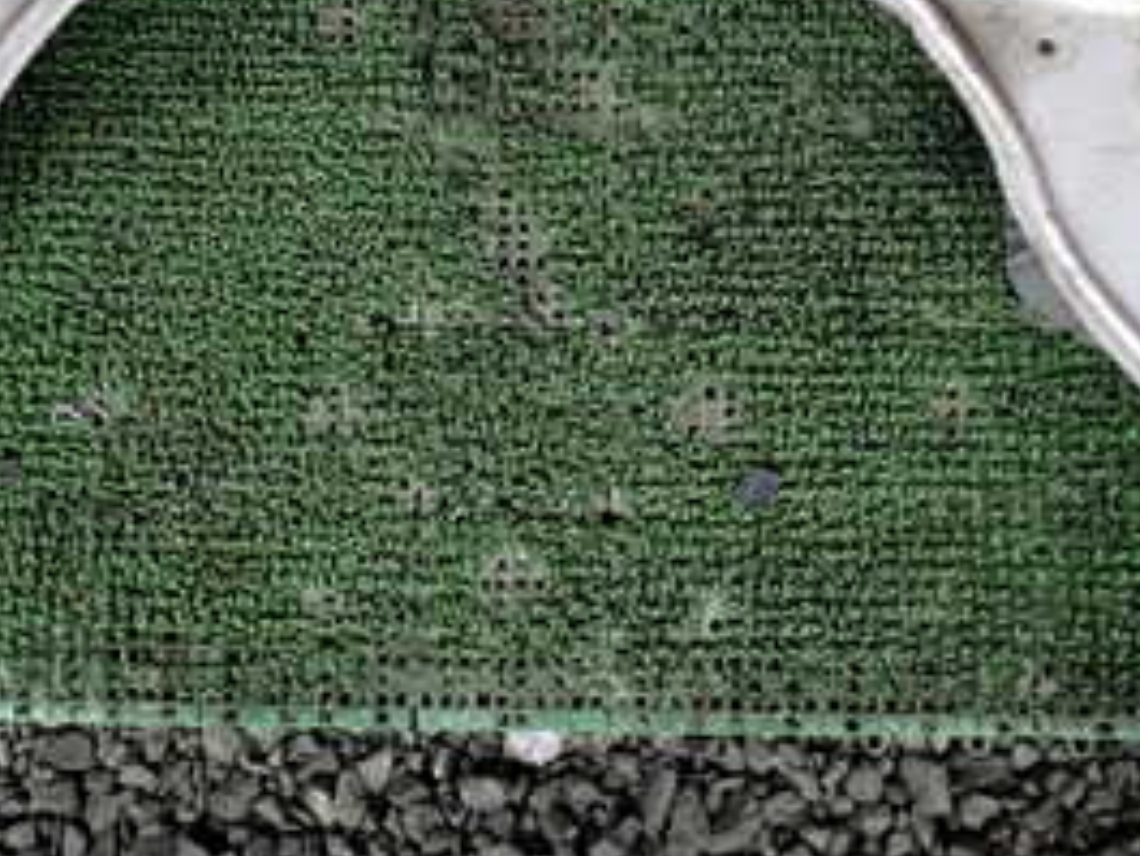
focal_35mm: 68
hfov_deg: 28.5
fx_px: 2240
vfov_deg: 20.9
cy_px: 9
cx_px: 486
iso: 200
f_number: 2.3
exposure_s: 1/30
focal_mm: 5.4
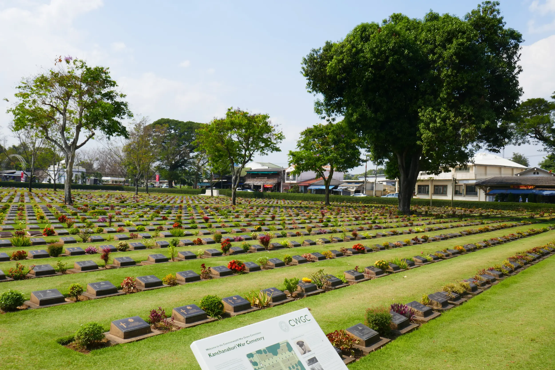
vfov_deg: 43.6
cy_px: 185
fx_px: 462
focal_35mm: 30
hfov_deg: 61.9
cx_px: 278
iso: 125
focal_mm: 10.8
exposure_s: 1/320
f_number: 8
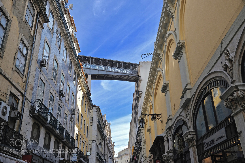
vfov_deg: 37.8
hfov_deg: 54.4
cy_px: 82
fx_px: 238
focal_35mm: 35
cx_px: 122
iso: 1000
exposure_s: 1/500
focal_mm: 23
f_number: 11
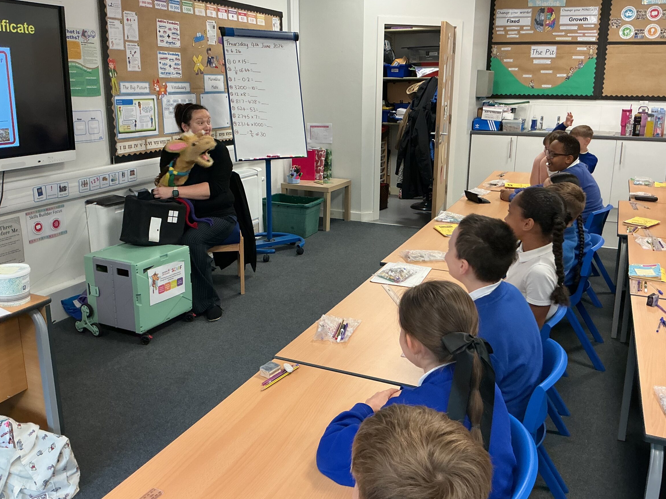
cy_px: 231
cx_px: 342
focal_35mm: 32
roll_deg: +0.0
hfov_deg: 56.8
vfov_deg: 44.1
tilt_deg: -14.5
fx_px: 616
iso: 100
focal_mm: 3
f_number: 1.8
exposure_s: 1/60
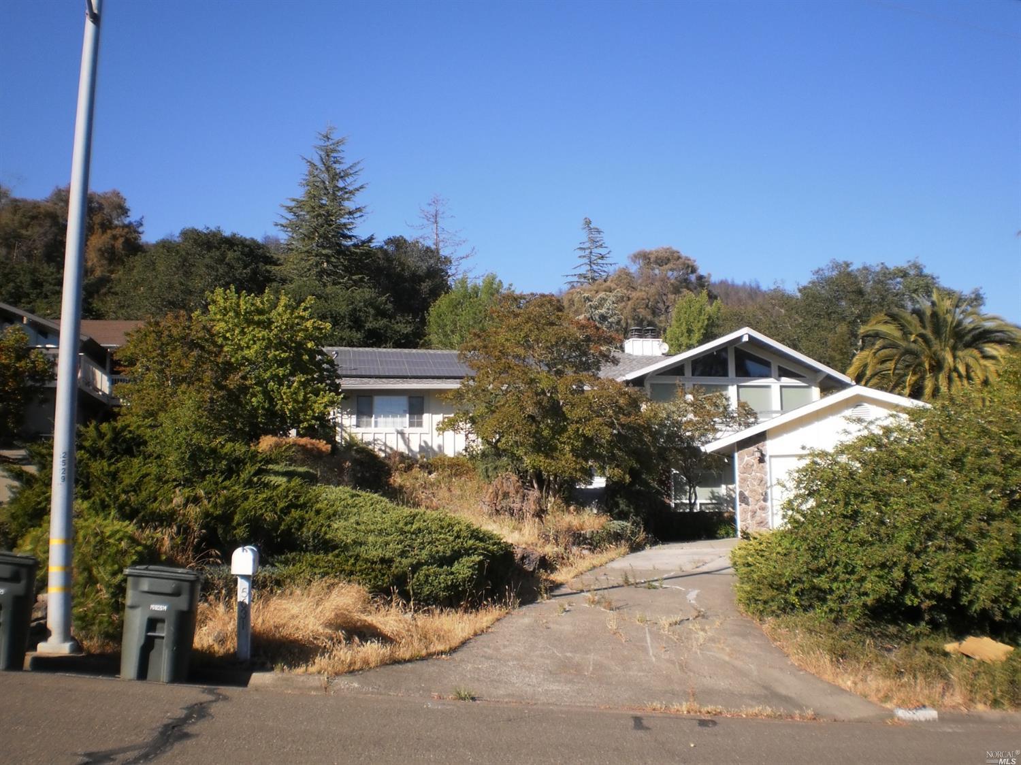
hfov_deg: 51.4
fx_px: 1061
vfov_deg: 39.6
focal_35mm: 36
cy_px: 382
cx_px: 510
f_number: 4.6
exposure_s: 1/640
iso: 100
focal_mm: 6.3
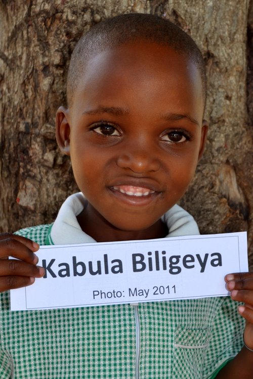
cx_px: 126
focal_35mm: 45
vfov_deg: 43.6
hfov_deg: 29.9
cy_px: 190
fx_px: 474
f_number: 5.6
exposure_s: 1/125
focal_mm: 30
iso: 110
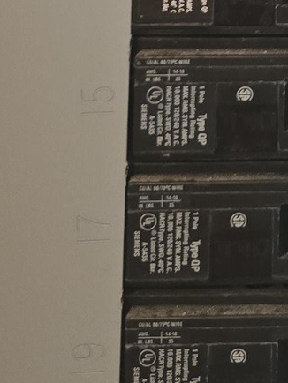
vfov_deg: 13.6
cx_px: 583
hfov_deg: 11.0
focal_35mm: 122
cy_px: -394
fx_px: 1352
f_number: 1.7
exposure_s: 1/60
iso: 800
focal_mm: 6.3
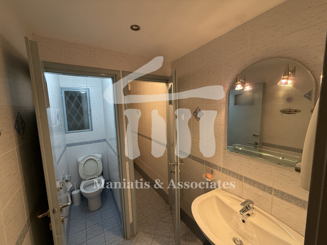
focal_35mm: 14
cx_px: 164
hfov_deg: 102.1
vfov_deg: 85.7
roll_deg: +1.8
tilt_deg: -5.4
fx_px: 132
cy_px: 122
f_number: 2.2
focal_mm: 2.22
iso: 320
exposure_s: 1/100
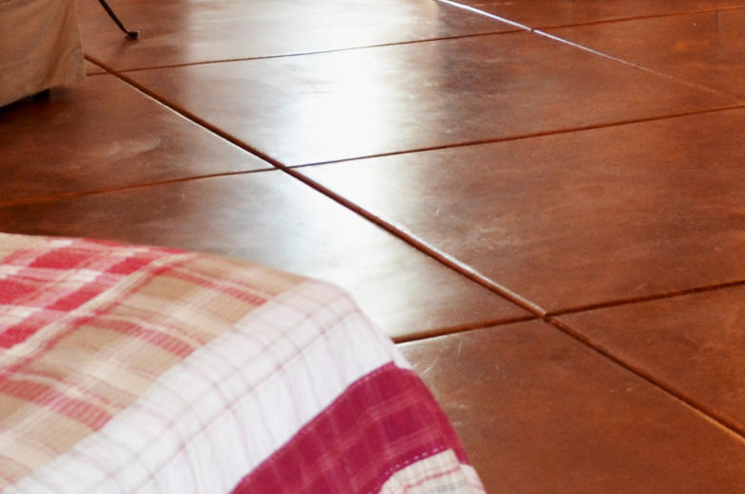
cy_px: -172
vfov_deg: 12.8
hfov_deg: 19.4
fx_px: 2128
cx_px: 710
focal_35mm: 103
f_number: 3.5
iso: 400
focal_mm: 18
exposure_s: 1/80
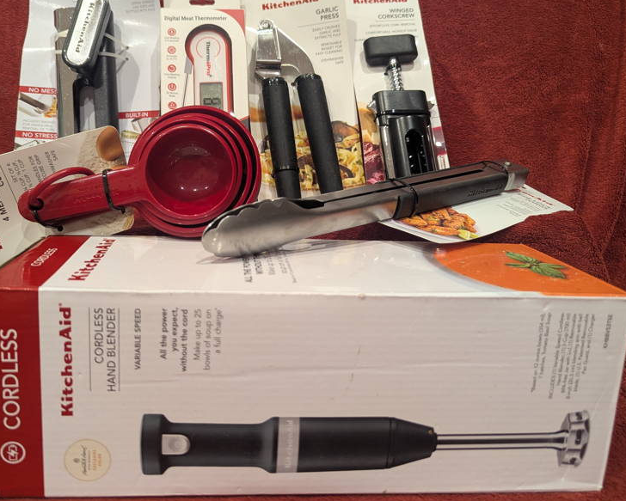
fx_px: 538
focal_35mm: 29
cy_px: 213
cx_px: 260
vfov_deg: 49.8
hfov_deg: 60.1
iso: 267
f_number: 1.85
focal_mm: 6.81
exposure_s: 1/24
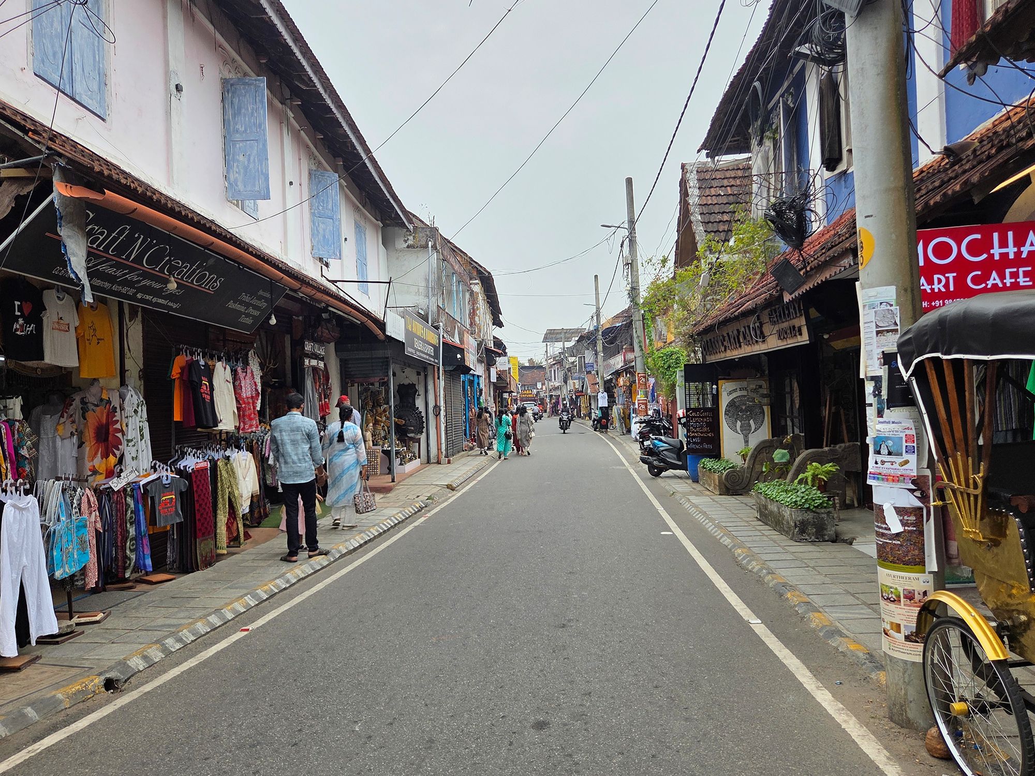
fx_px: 688
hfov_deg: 73.9
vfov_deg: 58.9
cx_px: 518
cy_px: 388
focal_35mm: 23
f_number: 1.8
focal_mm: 5.4
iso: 80
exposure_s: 1/3327
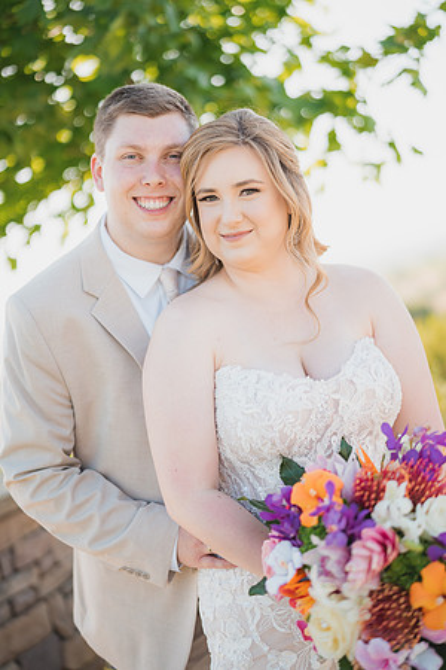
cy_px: 335
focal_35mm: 50
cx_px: 223
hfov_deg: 27.0
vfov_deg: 39.6
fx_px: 929
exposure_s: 1/1600
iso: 125
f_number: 1.4
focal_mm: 50
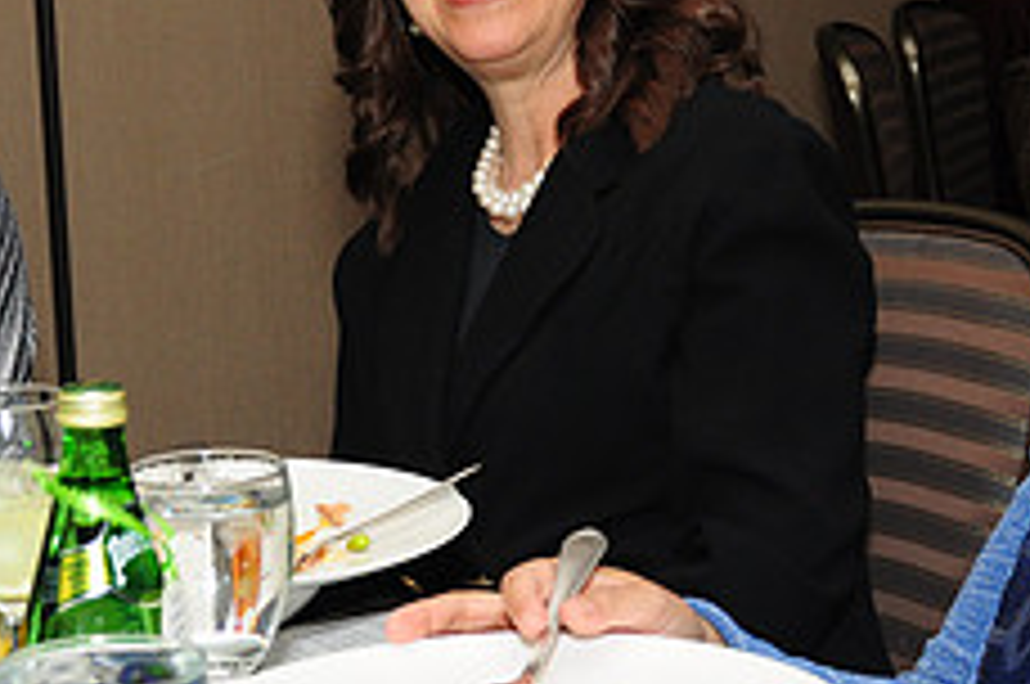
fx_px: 2600
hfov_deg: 22.4
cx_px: 531
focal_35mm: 91
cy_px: 335
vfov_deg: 15.0
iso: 500
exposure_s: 1/60
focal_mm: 24
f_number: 5
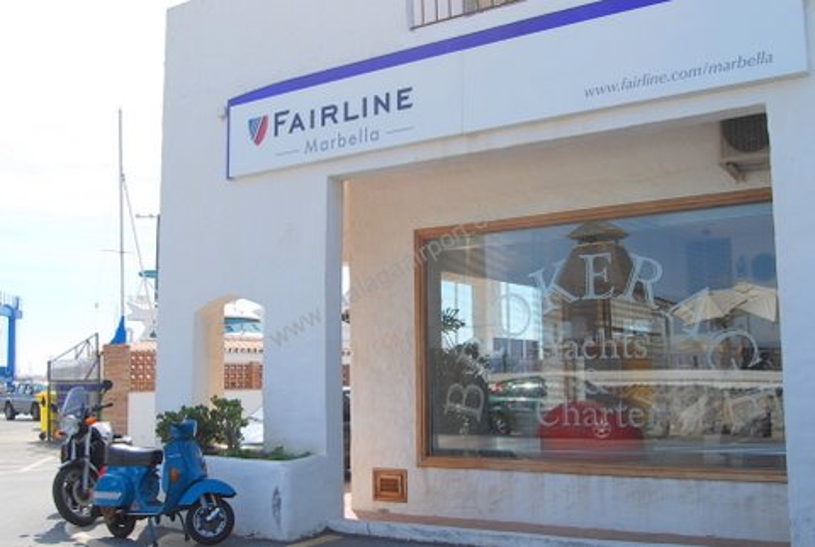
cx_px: 408
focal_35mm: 33
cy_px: 274
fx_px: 748
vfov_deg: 40.1
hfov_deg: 57.1
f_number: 7.1
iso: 100
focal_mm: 22
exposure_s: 1/200
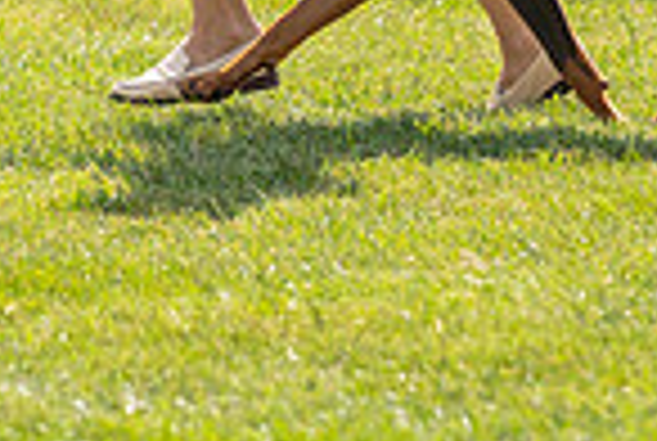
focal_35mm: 685
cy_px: -358
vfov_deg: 2.0
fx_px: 12527
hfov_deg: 3.0
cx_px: 338
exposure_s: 1/1600
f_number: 3.5
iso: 200
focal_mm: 173
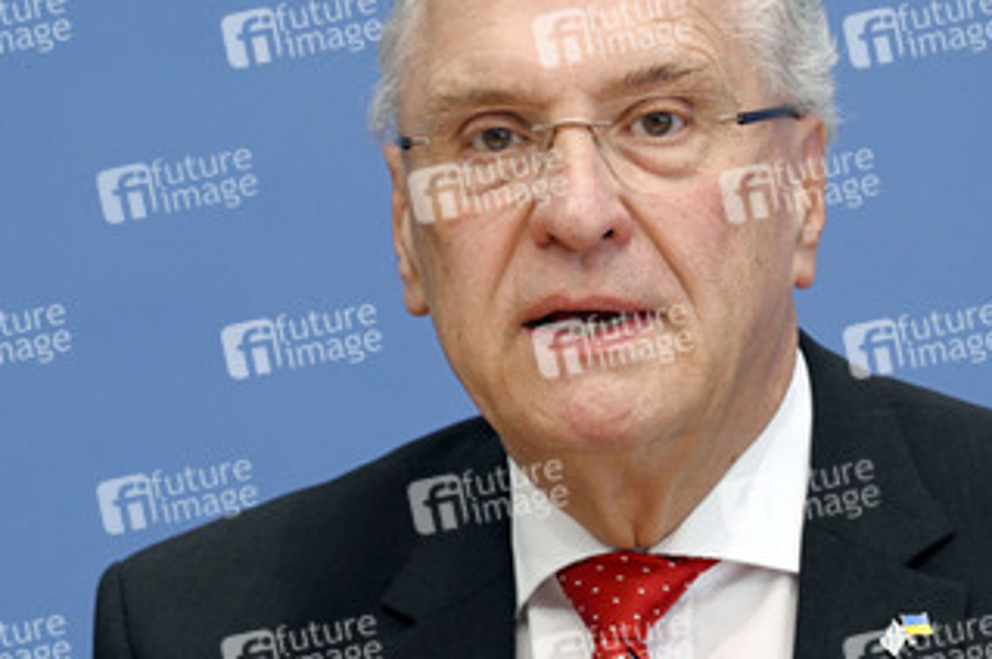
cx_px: 530
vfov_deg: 6.1
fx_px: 6221
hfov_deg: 9.1
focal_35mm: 226
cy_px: 264
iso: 3200
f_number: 6.3
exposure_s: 1/500
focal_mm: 160
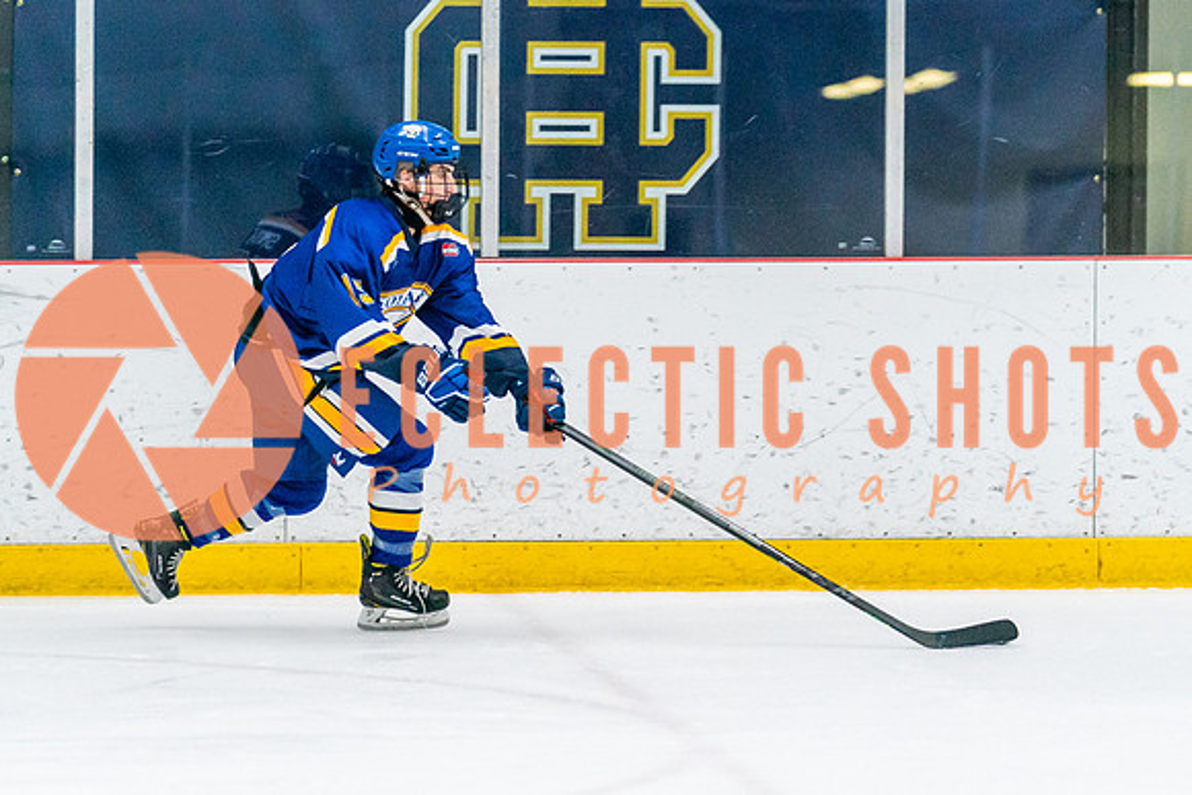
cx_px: 563
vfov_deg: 5.3
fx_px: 8577
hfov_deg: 7.9
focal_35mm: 259
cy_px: 401
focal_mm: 146
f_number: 2.8
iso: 3200
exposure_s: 1/1250
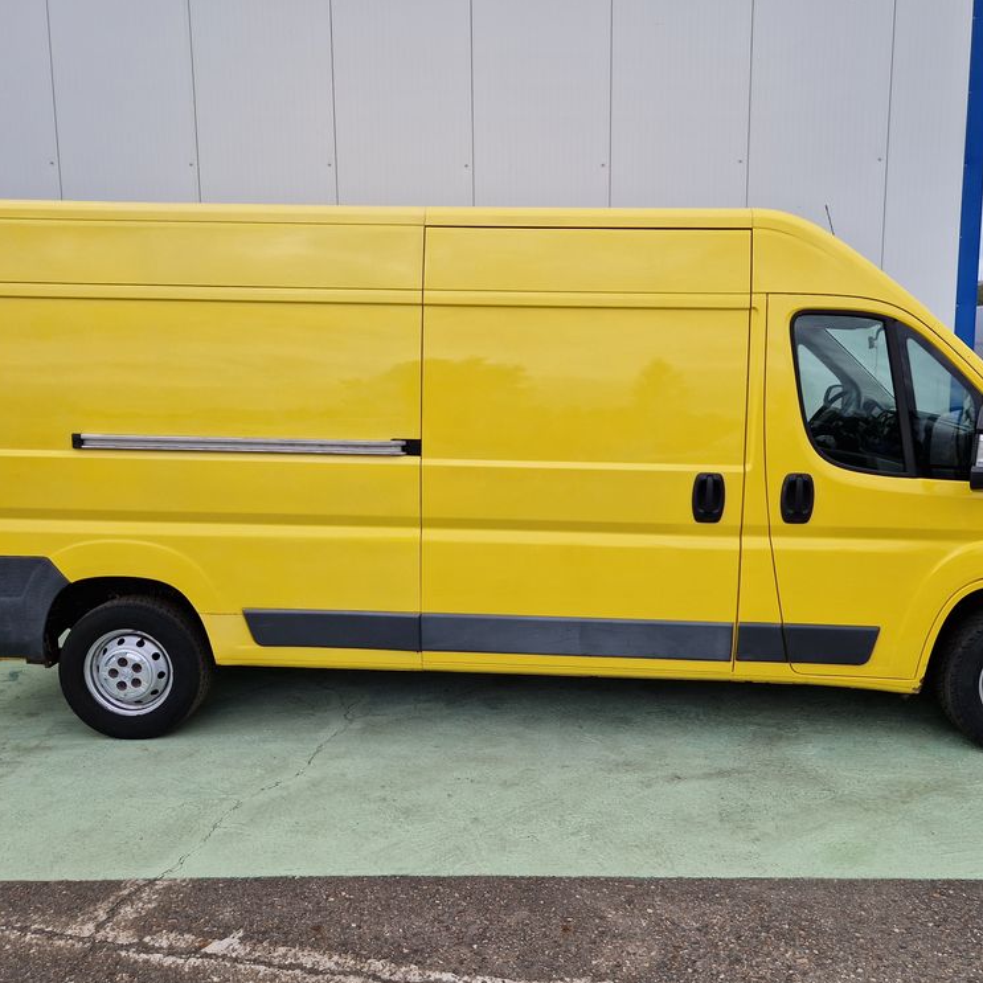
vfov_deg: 57.3
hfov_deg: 57.3
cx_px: 517
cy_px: 482
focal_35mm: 28
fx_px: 900
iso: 50
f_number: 1.8
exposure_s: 1/1064
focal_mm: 5.4
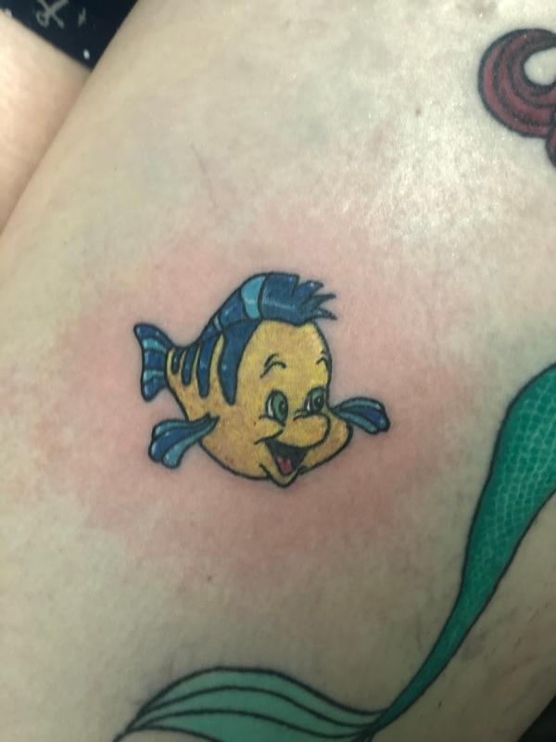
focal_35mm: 57
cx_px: 278
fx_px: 1221
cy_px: 371
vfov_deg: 33.8
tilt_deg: -86.1
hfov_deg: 25.7
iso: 200
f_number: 2.8
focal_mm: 6.6
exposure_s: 1/30
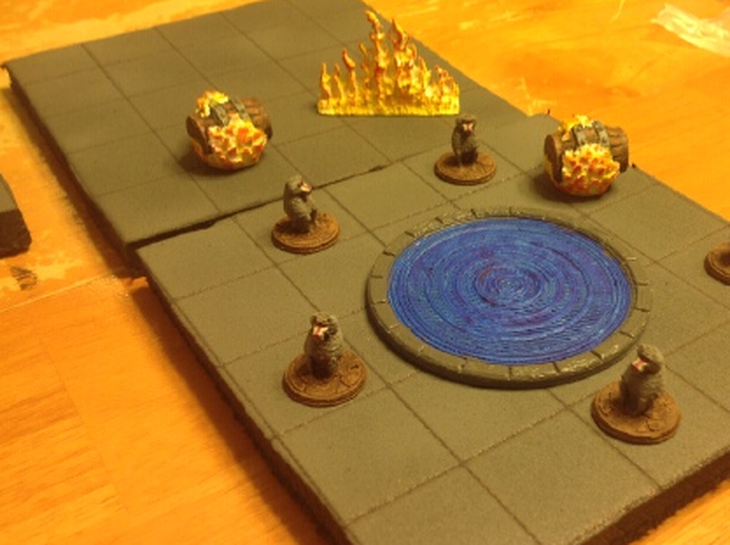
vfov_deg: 32.0
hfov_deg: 41.8
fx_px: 947
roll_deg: +0.2
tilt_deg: -39.3
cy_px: 315
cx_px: 460
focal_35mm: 45
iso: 80
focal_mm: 4.28
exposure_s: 1/15
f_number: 2.4
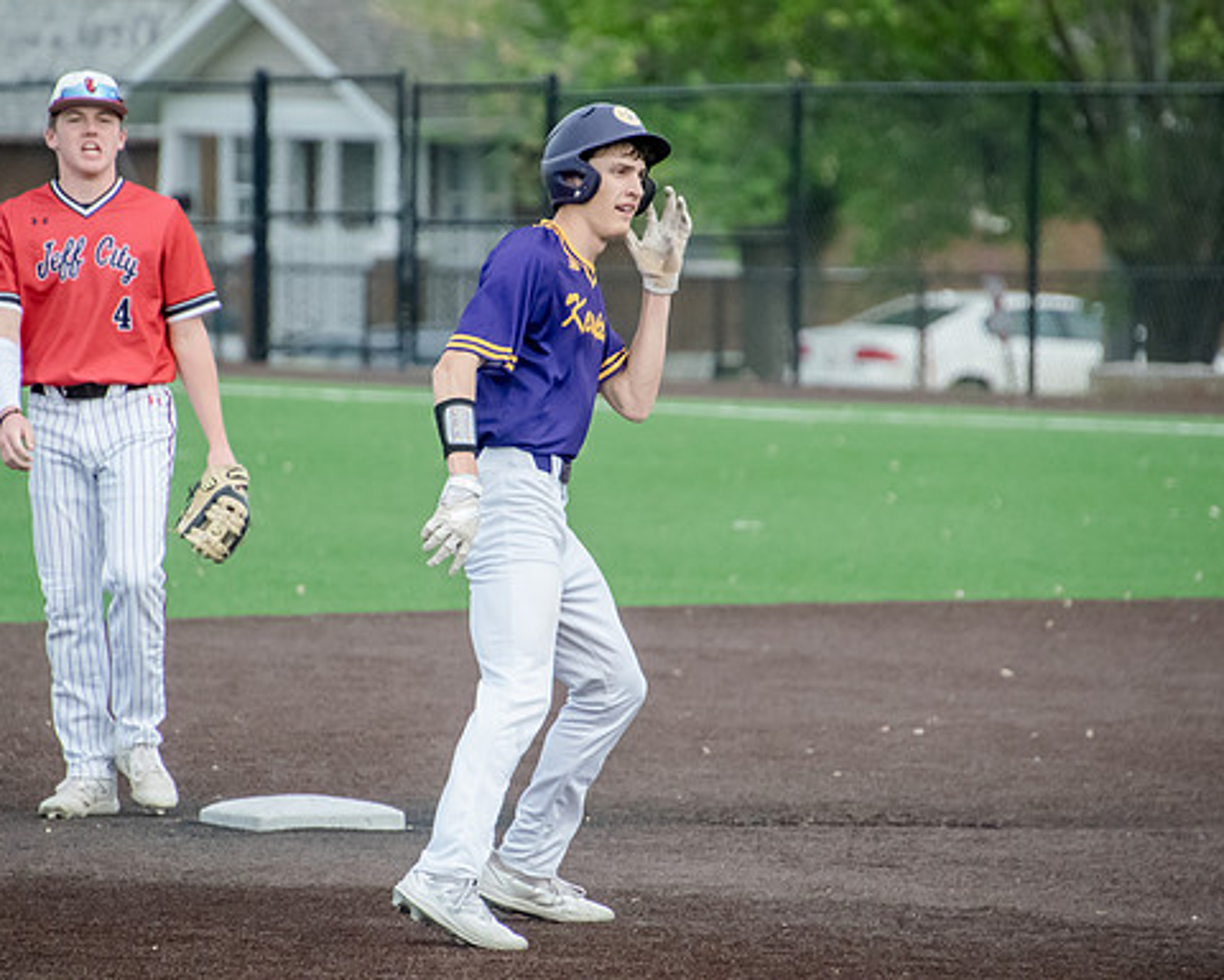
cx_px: 561
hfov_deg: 3.8
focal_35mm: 510
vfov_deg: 3.0
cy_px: 489
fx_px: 18475
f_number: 6.3
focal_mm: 300
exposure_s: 1/2000
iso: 4000
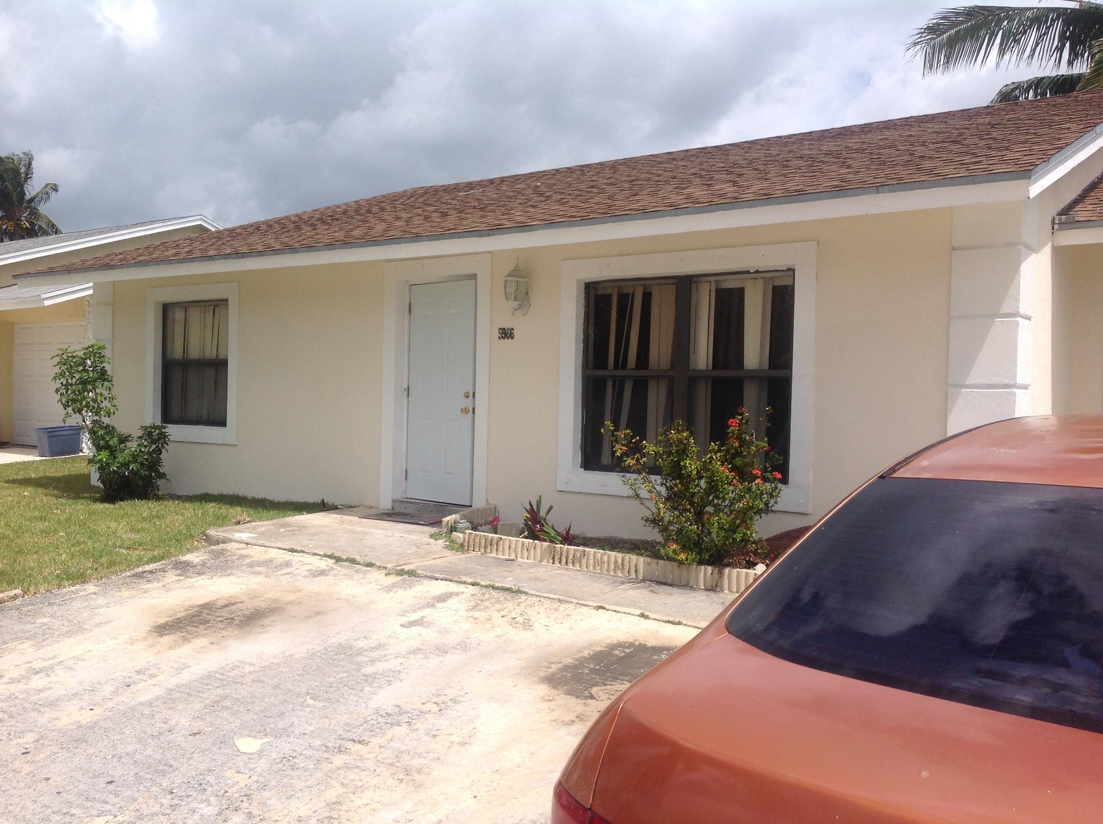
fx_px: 1114
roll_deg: -1.6
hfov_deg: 52.7
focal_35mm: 35
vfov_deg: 40.6
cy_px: 412
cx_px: 552
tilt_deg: -0.5
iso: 50
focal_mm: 4.28
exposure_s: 1/3367
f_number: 2.4
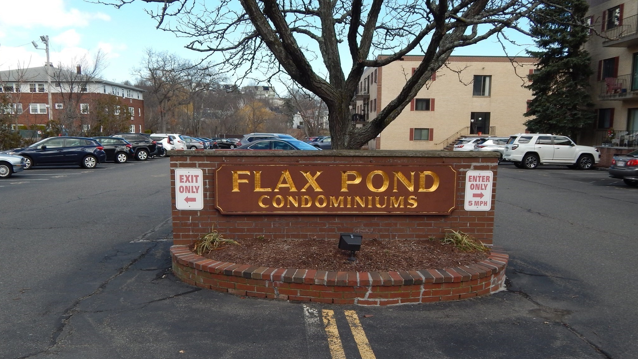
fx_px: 575
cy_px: 234
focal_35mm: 34
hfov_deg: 58.0
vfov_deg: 34.4
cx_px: 318
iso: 125
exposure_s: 1/640
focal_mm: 5.6
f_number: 3.2
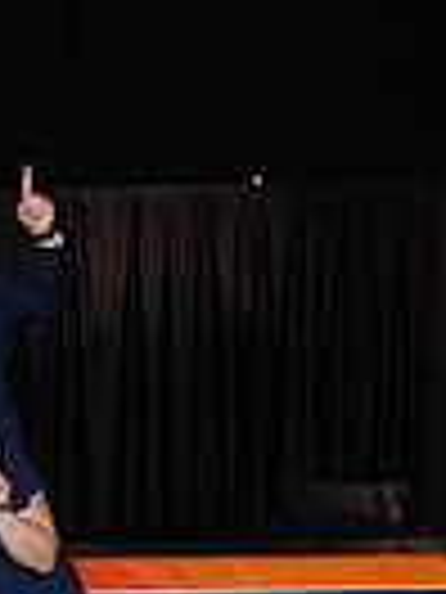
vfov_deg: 13.6
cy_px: 461
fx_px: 2474
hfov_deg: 9.0
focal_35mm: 144
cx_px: -730
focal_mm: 34
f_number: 8
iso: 640
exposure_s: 1/160
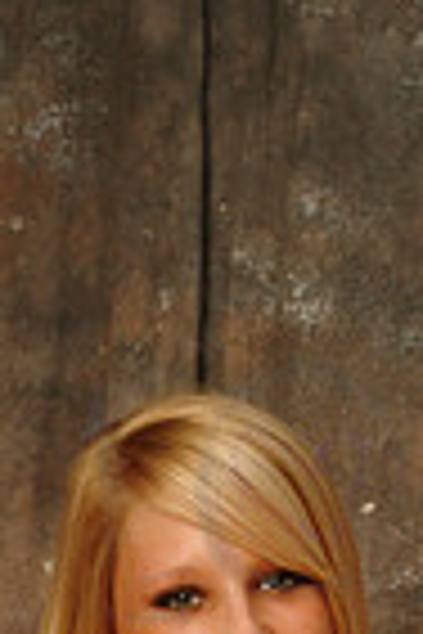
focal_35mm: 412
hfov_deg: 3.3
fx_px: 7261
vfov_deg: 5.0
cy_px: 886
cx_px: 317
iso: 400
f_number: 11
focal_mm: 86
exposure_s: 1/125
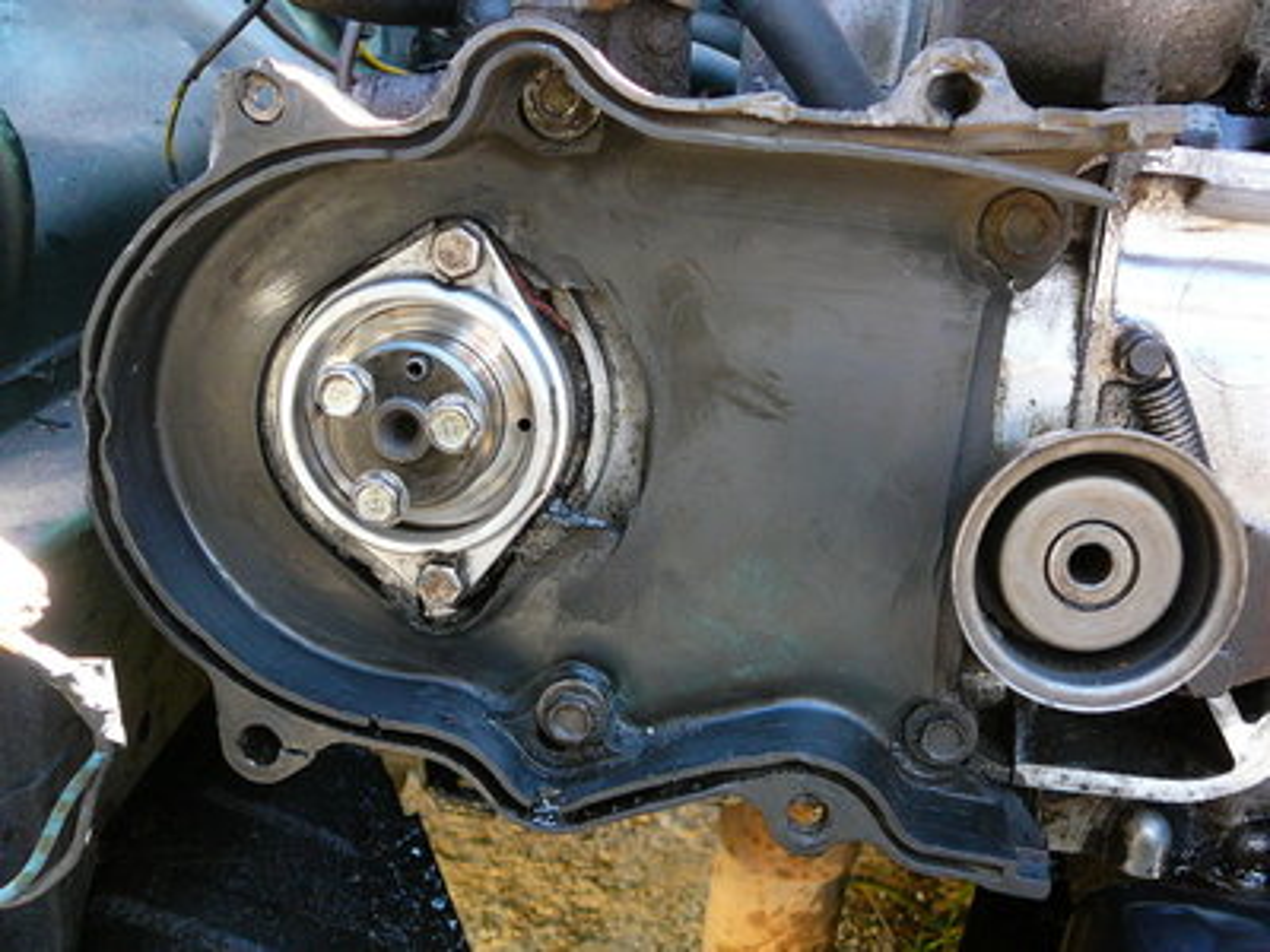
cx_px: 635
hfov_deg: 52.6
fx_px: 1284
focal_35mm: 35
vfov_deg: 40.7
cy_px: 476
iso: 125
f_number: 2.8
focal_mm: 5.2
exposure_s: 1/30
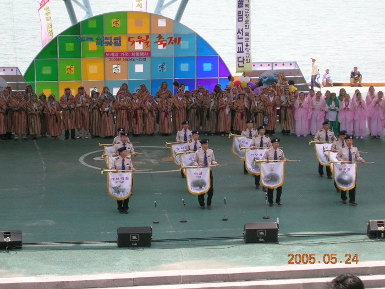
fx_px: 1168
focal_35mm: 105
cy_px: 144
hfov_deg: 18.7
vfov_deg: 14.1
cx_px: 192
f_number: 4.9
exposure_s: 1/216
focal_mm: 16.2
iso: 50
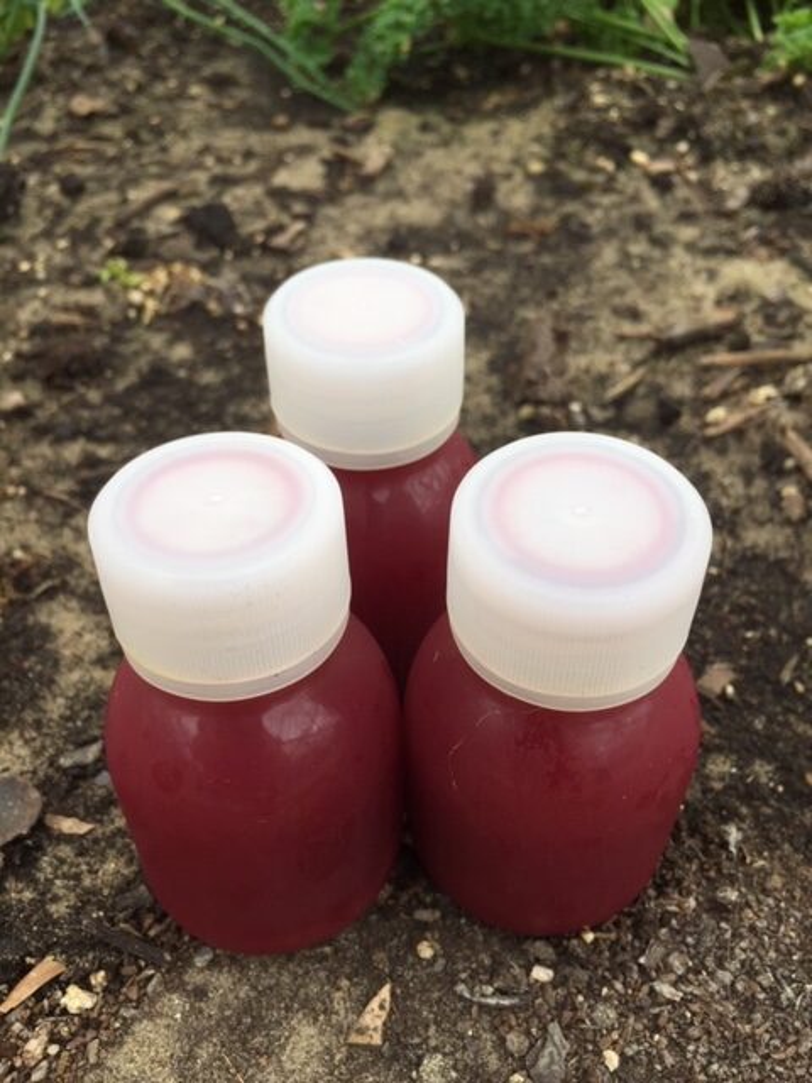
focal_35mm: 29
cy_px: 542
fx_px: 907
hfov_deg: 48.2
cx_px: 406
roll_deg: +4.5
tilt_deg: -44.9
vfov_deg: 61.7
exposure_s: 1/391
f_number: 2.2
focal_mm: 4.15
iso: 32
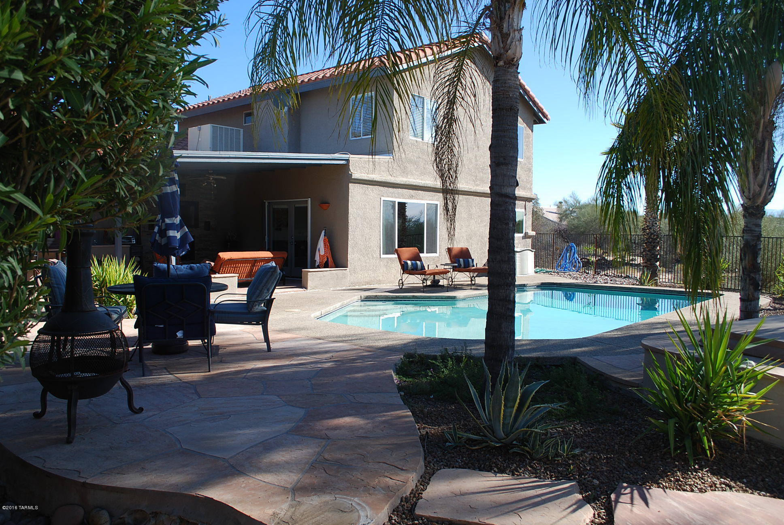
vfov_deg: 48.0
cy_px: 262
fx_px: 589
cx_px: 392
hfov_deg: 67.3
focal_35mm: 27
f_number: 7.1
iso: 100
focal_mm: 18
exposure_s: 1/200
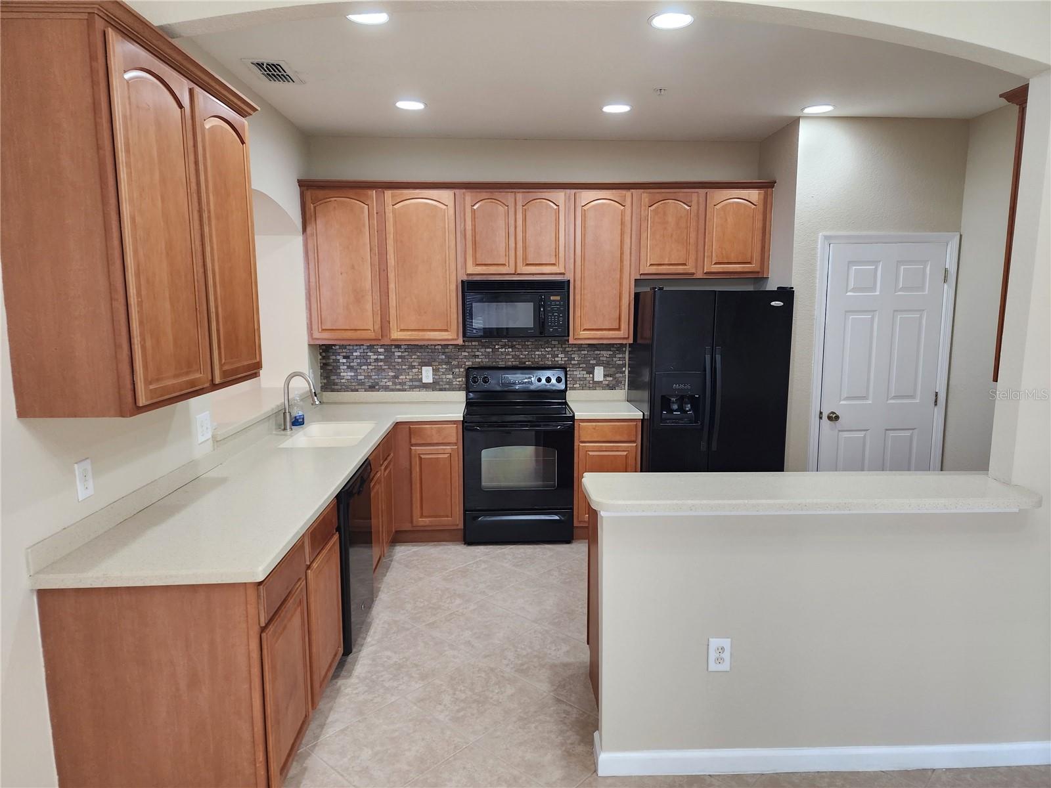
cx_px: 526
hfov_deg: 73.9
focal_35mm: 23
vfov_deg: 58.9
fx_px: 698
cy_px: 394
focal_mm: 6.4
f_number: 1.8
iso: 320
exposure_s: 1/120
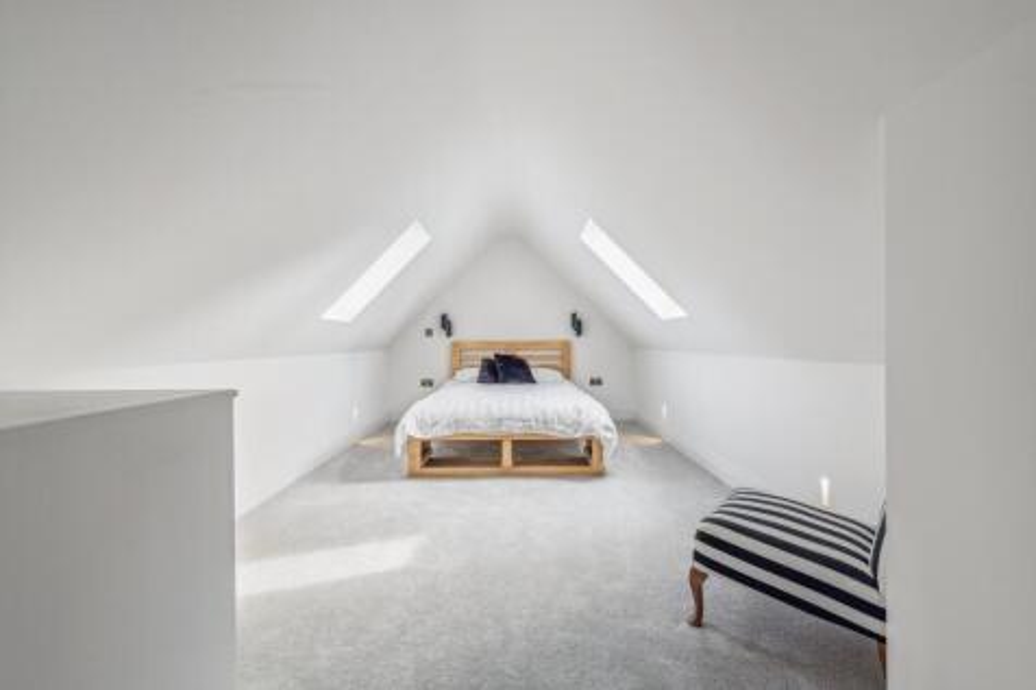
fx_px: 403
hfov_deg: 104.3
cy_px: 345
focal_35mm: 14
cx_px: 518
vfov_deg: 81.2
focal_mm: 14
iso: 250
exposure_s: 1/13
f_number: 9
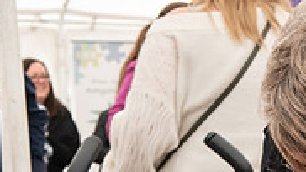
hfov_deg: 12.3
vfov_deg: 7.1
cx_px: 452
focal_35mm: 167
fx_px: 1354
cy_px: 255
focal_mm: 50
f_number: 8
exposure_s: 1/80
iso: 1250
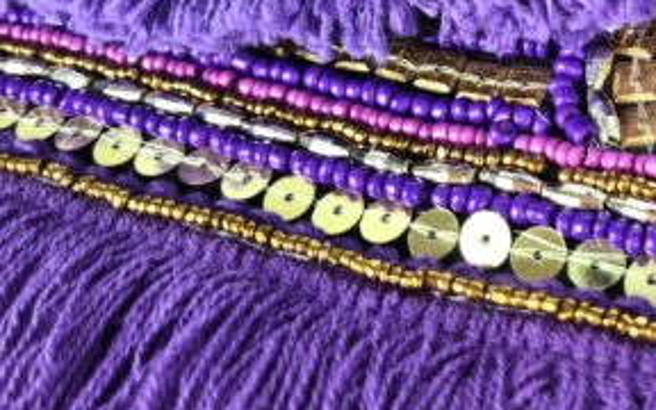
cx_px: 688
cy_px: 83
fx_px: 1198
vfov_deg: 19.2
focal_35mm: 67
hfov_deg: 28.3
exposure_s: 1/120
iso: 100
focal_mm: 5.4
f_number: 1.8
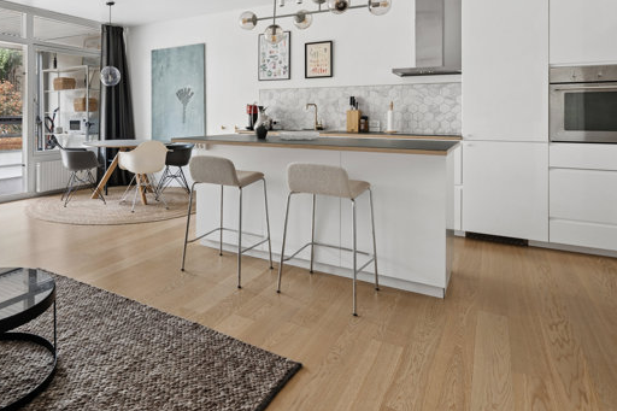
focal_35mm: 25
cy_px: 116
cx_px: 204
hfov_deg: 69.4
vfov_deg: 49.7
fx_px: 428
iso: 160
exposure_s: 1/15
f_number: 9
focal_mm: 16
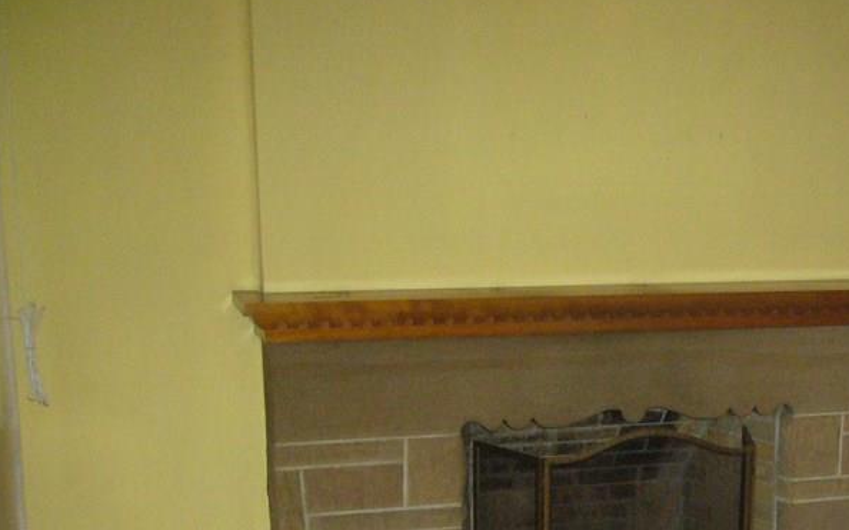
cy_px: 484
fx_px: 1481
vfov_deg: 19.9
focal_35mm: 64
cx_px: 683
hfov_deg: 31.2
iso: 400
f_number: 2.8
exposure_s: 1/30
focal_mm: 5.8
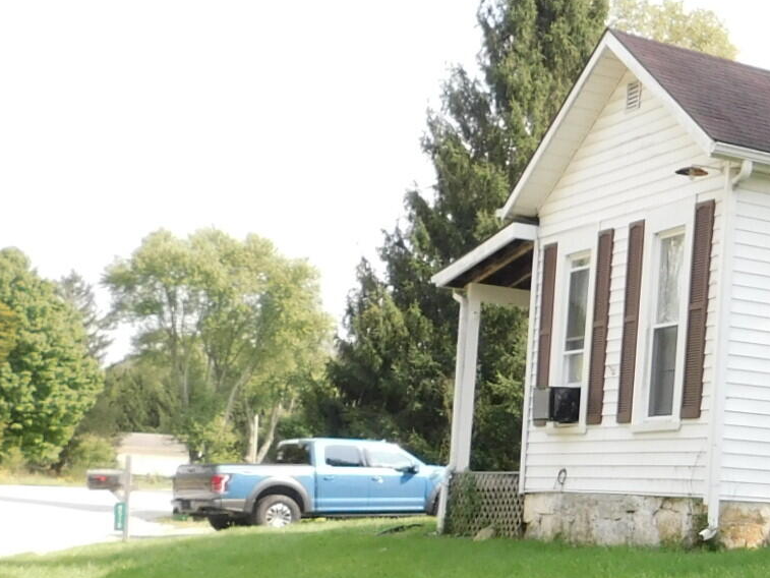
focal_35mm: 69
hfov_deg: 23.3
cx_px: 1115
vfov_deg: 21.2
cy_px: 413
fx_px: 1535
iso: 125
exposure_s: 1/400
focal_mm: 4
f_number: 3
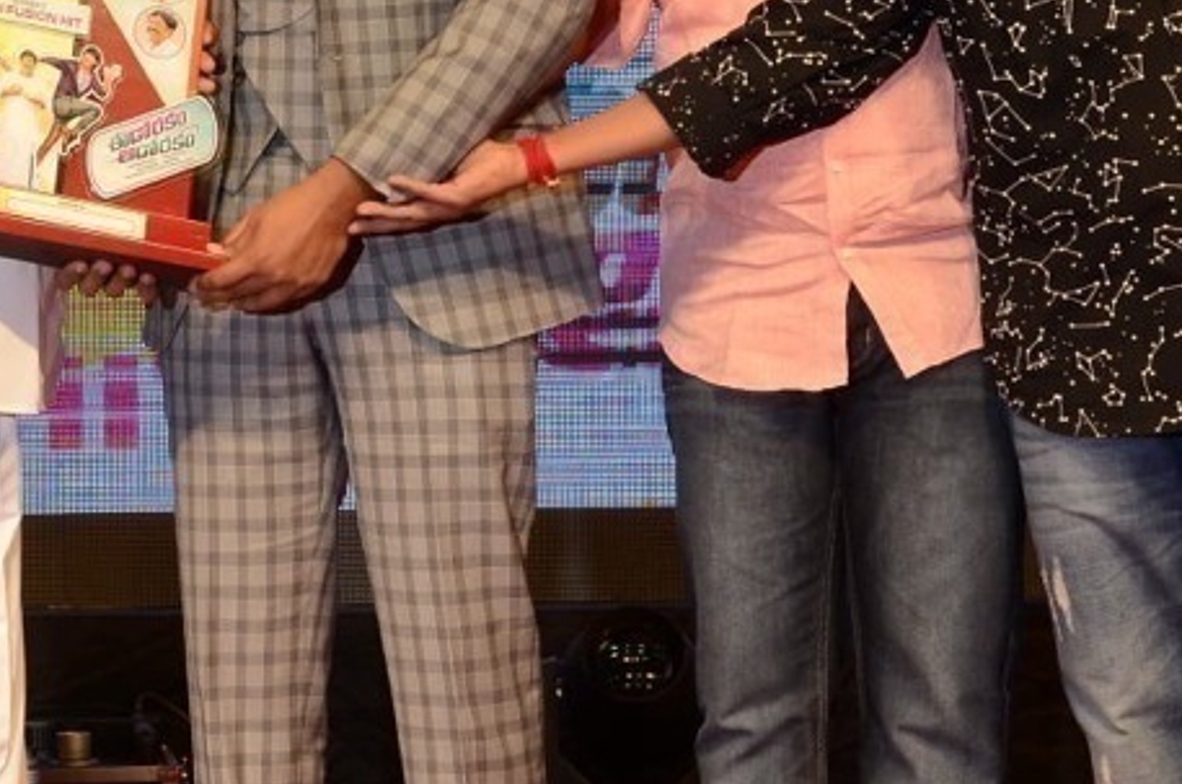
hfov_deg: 18.2
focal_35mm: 111
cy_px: 169
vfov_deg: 12.2
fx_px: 3638
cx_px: 173
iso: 500
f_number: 6.3
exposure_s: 1/125
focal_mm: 26
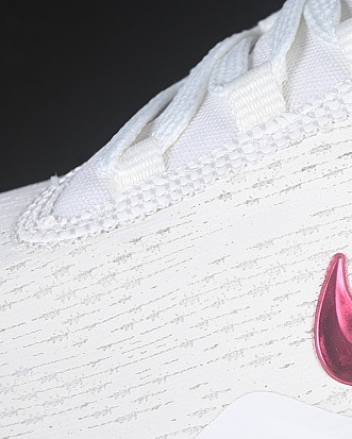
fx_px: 2393
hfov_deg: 8.3
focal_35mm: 184
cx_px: 471
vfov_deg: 10.5
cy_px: 351
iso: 160
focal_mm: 50
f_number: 7.1
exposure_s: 1/80
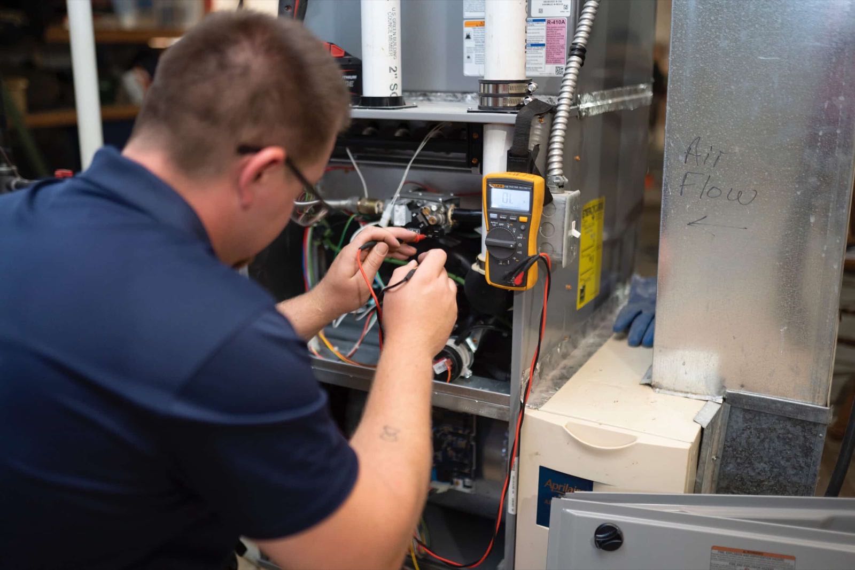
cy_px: 285
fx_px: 831
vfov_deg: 37.9
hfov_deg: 54.4
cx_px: 428
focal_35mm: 35
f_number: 1.4
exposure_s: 1/200
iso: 2000
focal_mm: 35
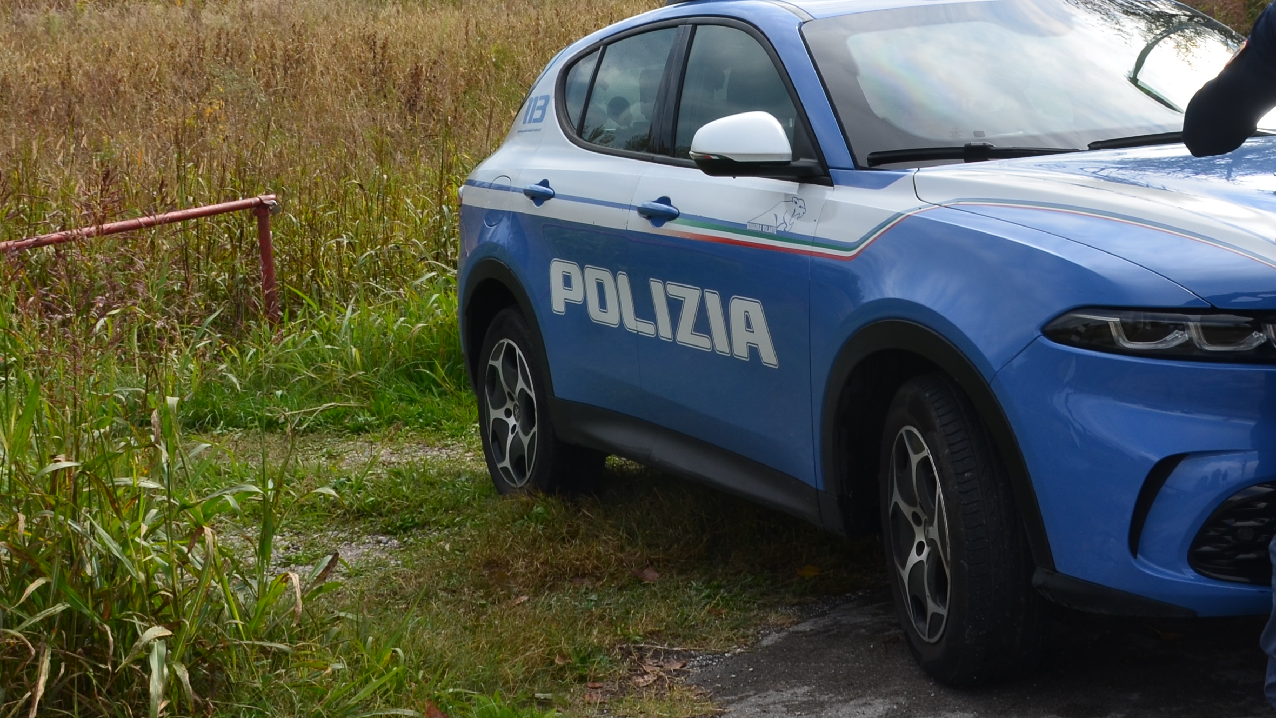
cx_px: 693
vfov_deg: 16.6
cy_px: 116
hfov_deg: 29.3
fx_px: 2436
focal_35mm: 72
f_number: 11
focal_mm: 22
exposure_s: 1/125
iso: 110
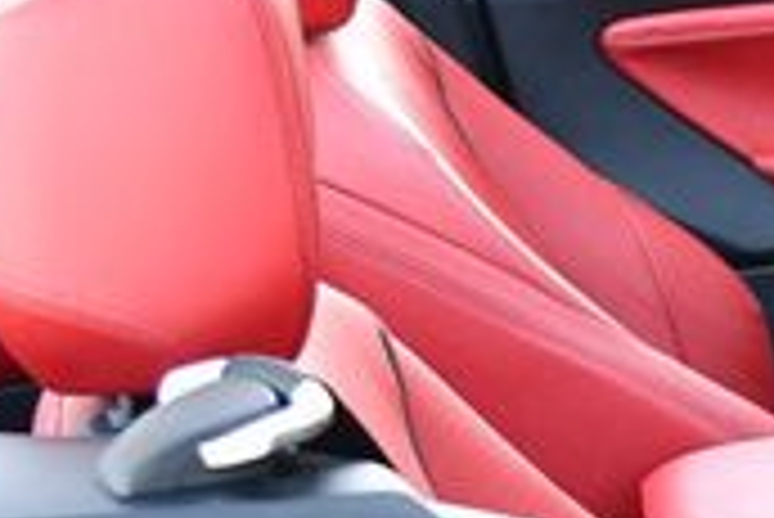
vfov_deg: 10.1
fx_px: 2883
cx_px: 1372
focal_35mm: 134
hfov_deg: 13.7
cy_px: 572
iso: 800
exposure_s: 1/200
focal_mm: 18
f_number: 3.5
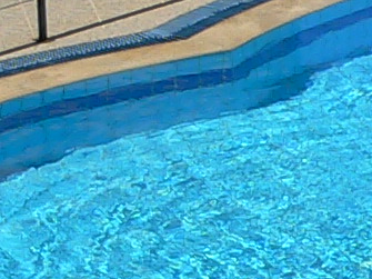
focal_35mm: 336
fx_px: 3610
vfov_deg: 4.4
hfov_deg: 5.8
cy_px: 329
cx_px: 728
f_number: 5.6
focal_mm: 7.3
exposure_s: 1/640
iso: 80
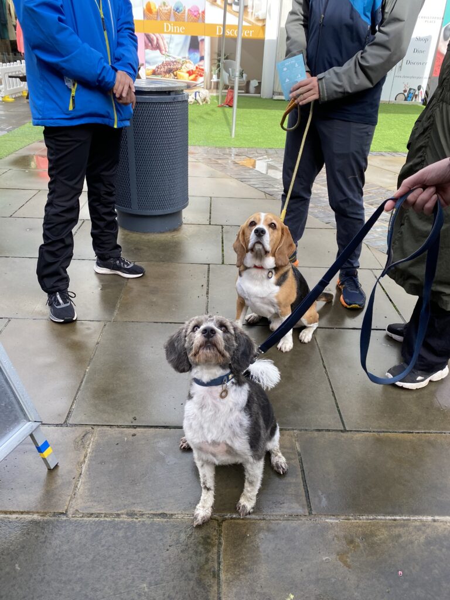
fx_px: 451
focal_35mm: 26
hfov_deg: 53.1
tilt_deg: -29.0
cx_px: 225
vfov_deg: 67.3
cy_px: 300
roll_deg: -3.1
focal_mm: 4.25
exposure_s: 1/560
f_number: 1.8
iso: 32
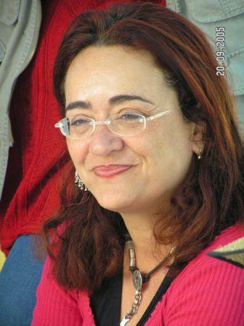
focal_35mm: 297
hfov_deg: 5.0
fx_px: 2791
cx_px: 122
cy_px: 163
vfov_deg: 6.7
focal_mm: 49.4
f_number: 3.5
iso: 200
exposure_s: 1/100
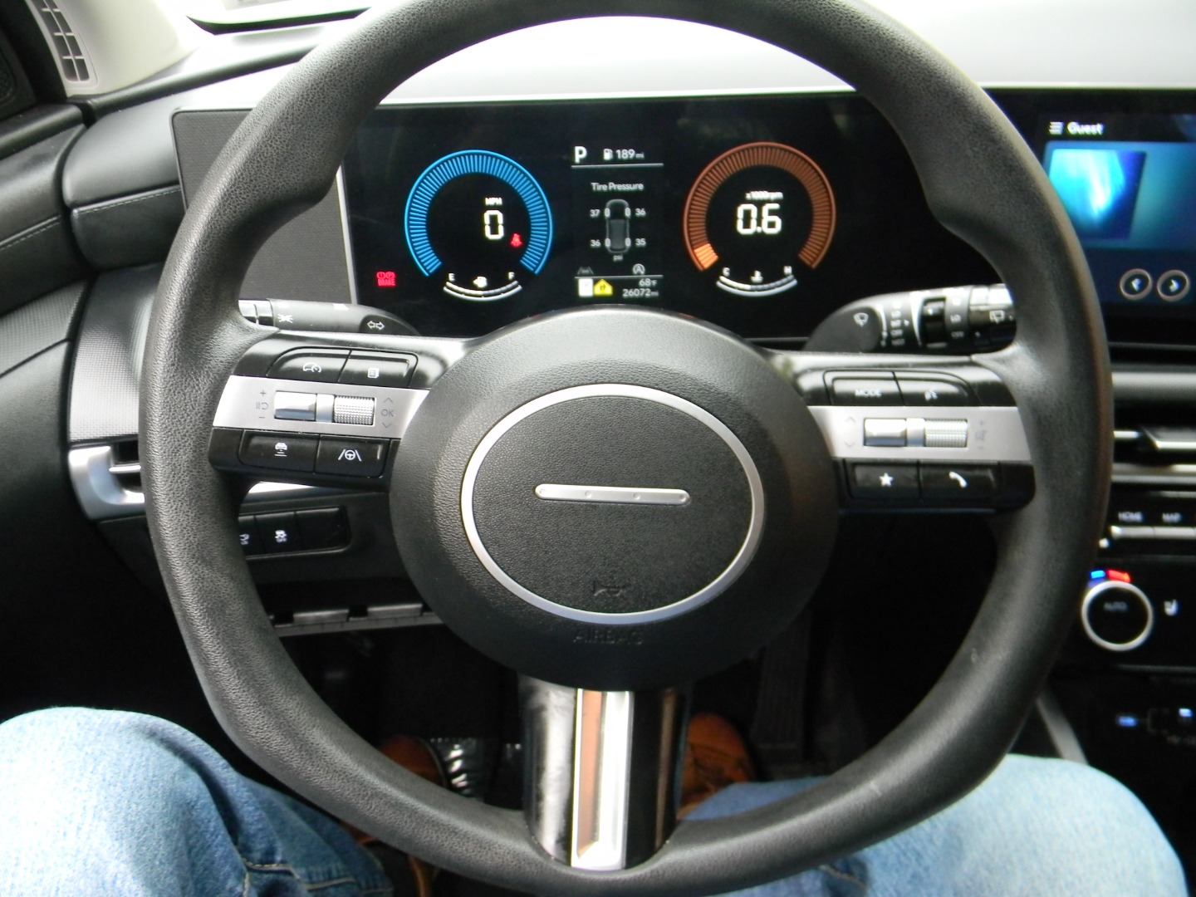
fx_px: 967
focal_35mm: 28
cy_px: 448
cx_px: 598
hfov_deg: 63.4
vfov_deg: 49.7
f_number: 3.5
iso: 341
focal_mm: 5
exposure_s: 1/30
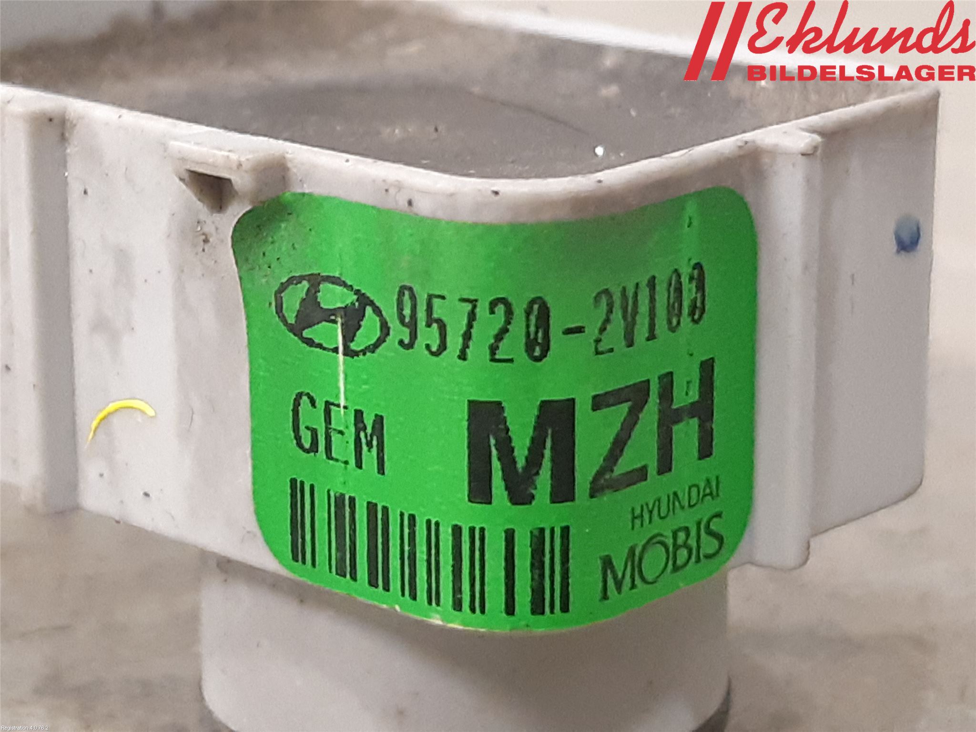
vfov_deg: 53.1
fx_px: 733
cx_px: 488
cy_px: 366
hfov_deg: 67.3
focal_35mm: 26
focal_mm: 3.93
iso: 200
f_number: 1.7
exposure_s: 1/25
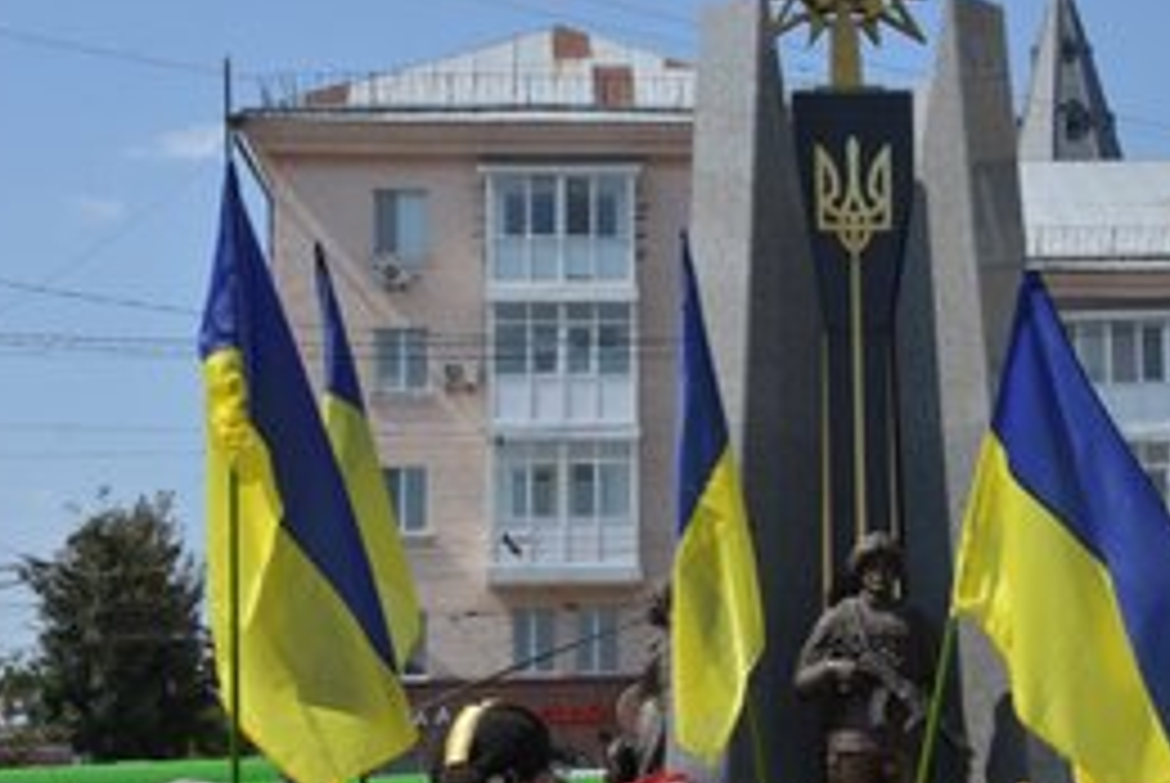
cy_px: 515
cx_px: 837
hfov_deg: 24.9
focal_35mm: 81
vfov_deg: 16.9
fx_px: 2628
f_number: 9
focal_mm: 35
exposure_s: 1/250
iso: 100
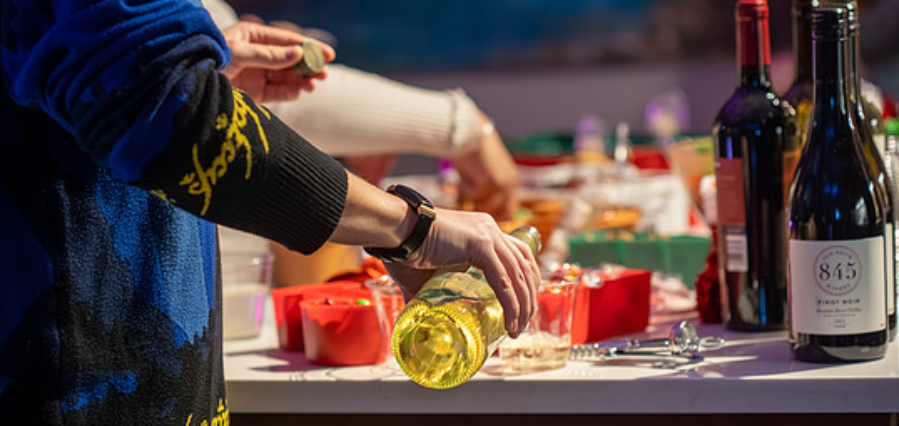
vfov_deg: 8.9
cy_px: 126
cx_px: 433
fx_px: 2736
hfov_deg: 18.7
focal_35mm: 119
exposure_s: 1/60
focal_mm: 100
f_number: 3.5
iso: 1250
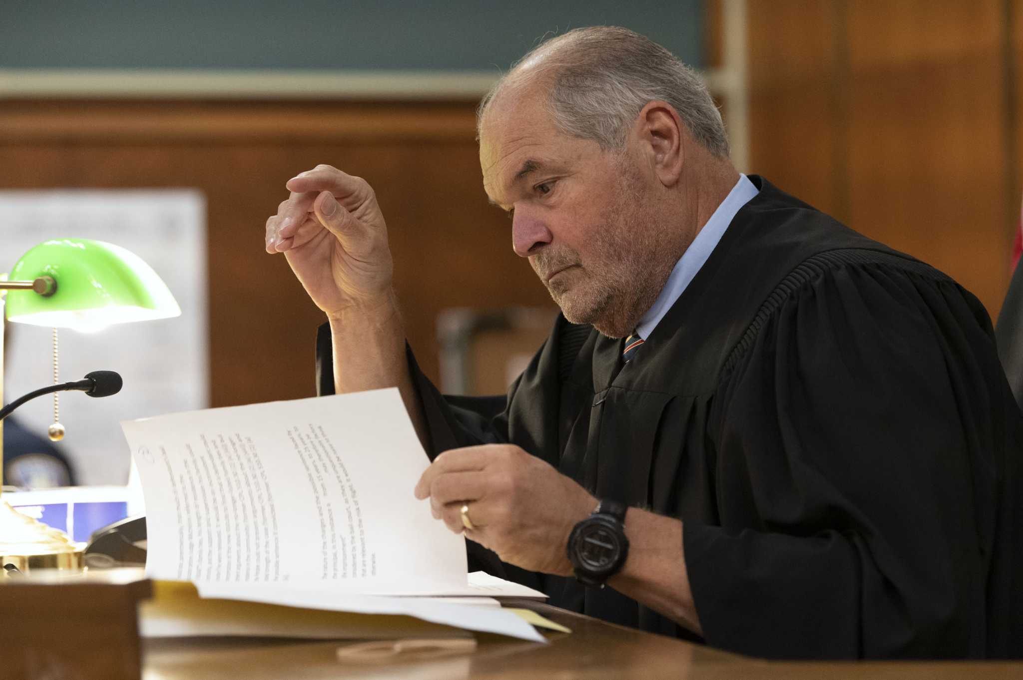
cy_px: 340
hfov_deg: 15.2
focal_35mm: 135
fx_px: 3833
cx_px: 512
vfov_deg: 10.1
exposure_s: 1/200
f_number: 4
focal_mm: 135
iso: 8000
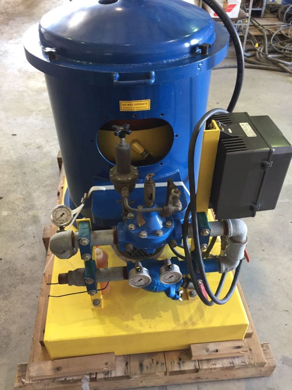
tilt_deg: -41.8
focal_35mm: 29
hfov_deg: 48.2
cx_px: 146
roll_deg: +2.0
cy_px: 195
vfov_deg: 61.7
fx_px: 326
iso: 100
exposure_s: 1/30
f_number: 2.2
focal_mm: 4.15
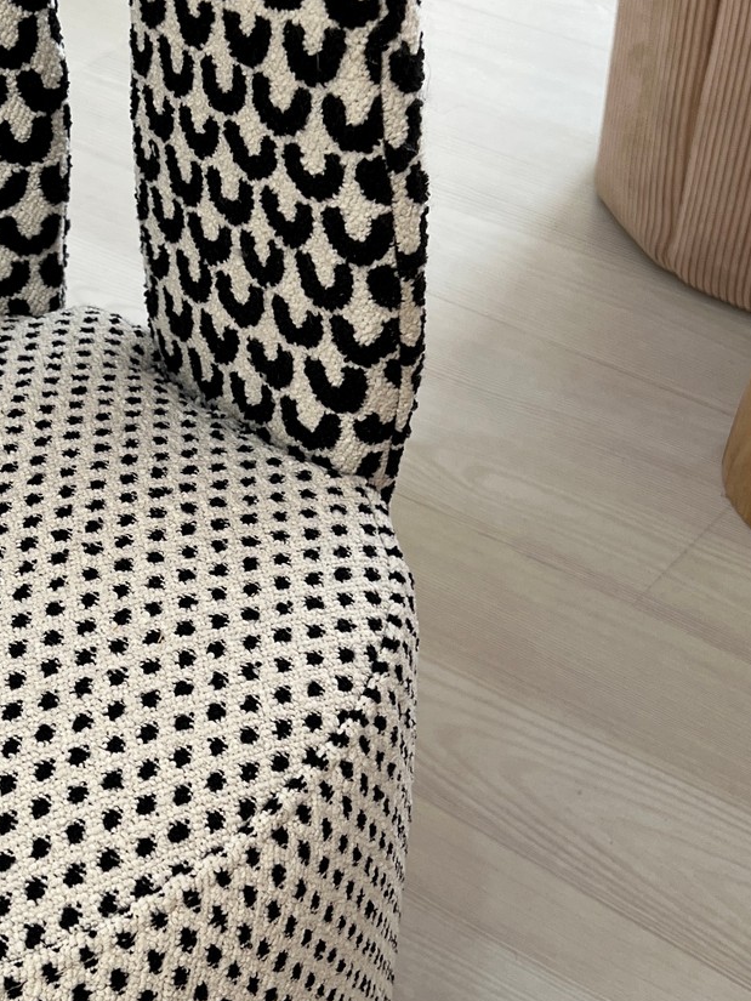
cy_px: 524
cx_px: 87
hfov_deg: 22.8
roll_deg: +4.0
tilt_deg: -40.3
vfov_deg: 30.7
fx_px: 1822
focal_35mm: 63
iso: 100
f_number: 1.5
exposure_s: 1/121
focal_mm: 5.7
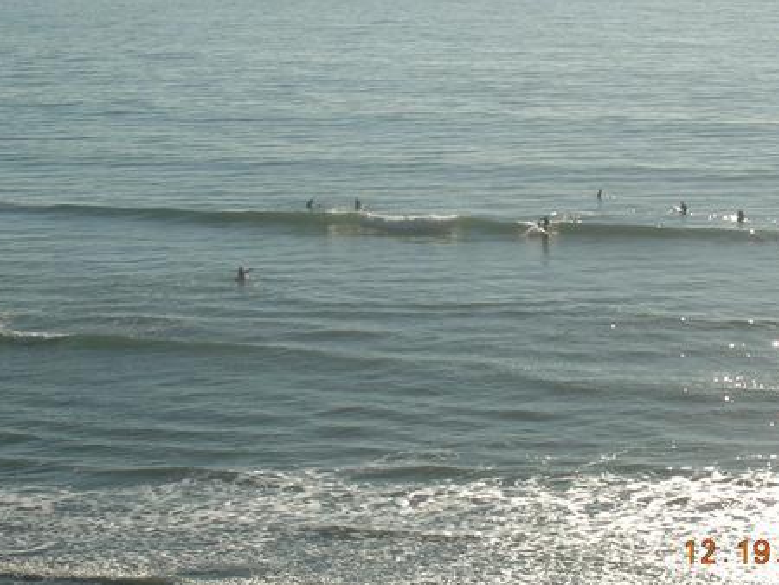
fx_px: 2882
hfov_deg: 15.4
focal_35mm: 128
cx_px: 447
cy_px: 270
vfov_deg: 11.6
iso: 50
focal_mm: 16.2
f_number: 8.2
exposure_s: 1/448
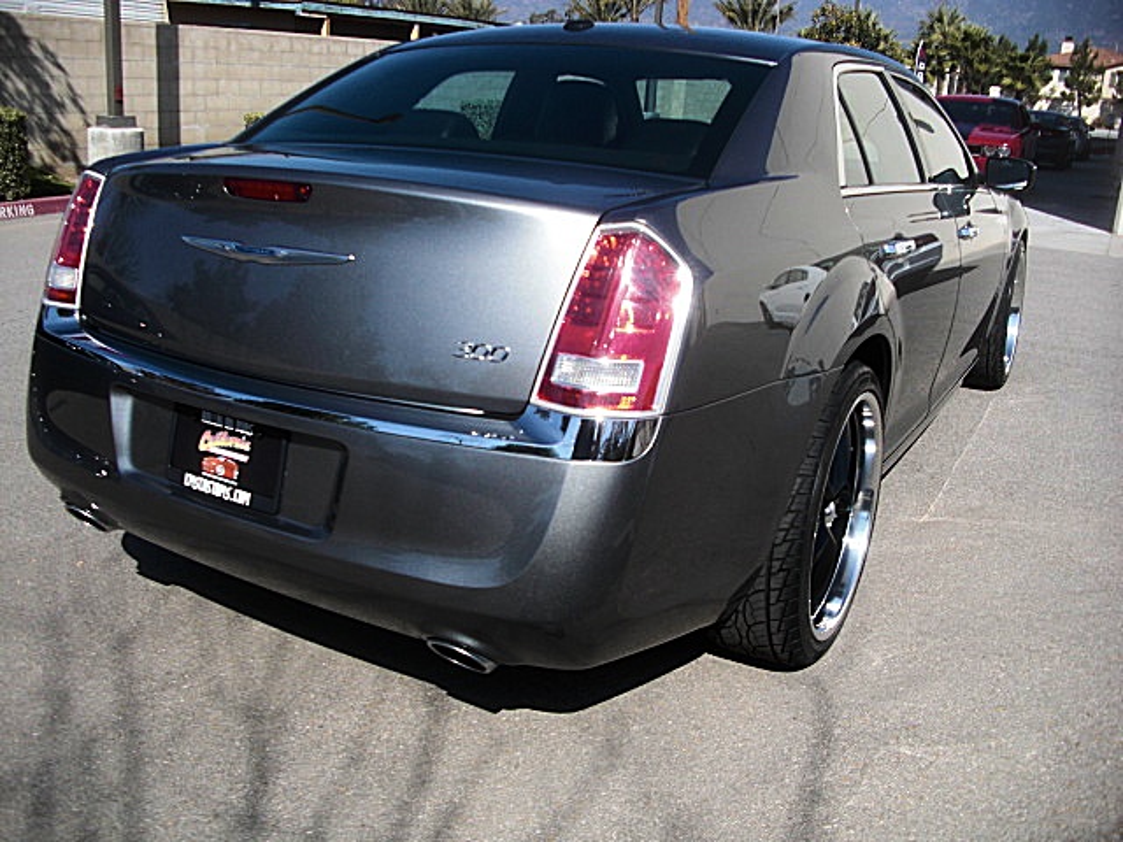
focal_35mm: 36
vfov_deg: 39.7
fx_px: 1168
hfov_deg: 51.4
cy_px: 421
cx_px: 562
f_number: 2.8
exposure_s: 1/800
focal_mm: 6.3
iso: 50
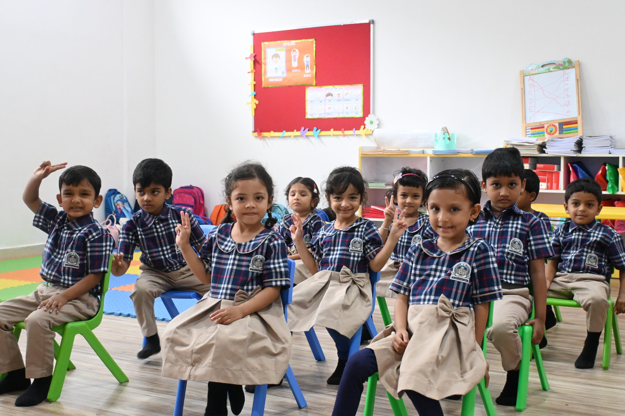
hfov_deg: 43.0
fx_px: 794
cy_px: 208
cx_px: 312
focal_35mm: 46
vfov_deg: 29.4
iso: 3200
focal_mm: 30.5
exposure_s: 1/80
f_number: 4.8
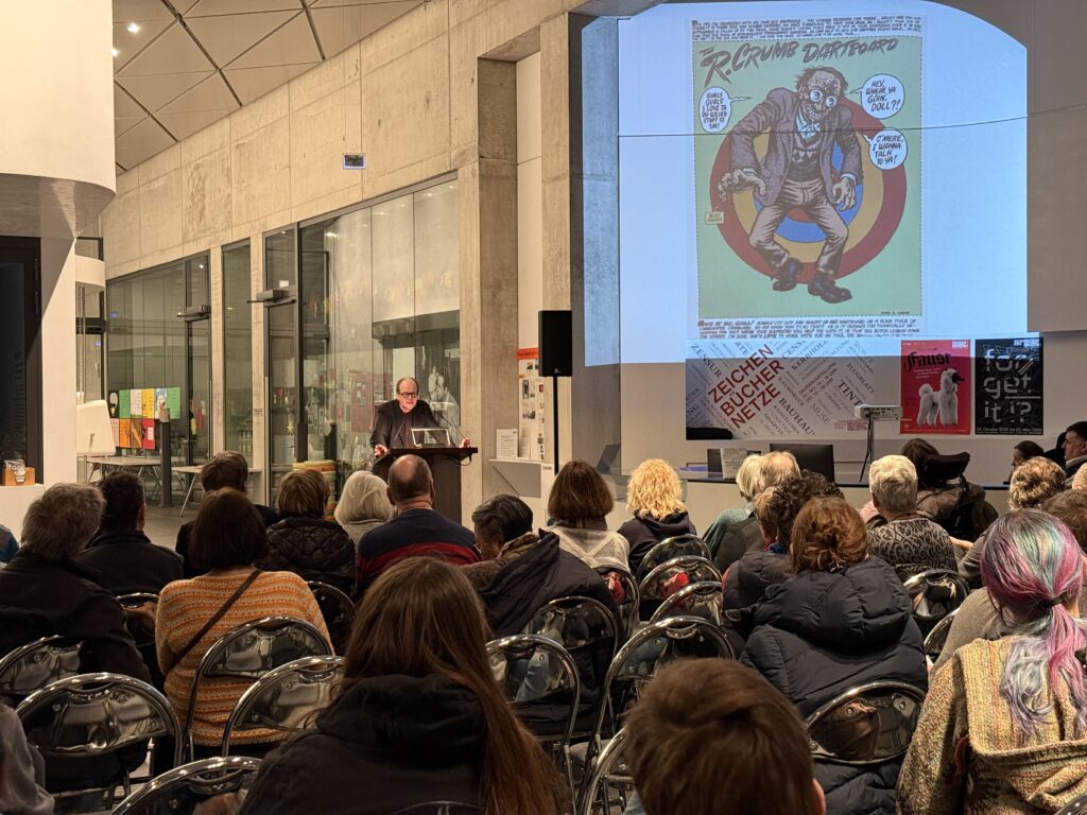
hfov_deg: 39.7
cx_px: 544
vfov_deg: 30.3
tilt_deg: +0.4
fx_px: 1507
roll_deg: +0.9
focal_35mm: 48
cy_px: 408
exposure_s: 1/40
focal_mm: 6.76
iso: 320
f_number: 1.78
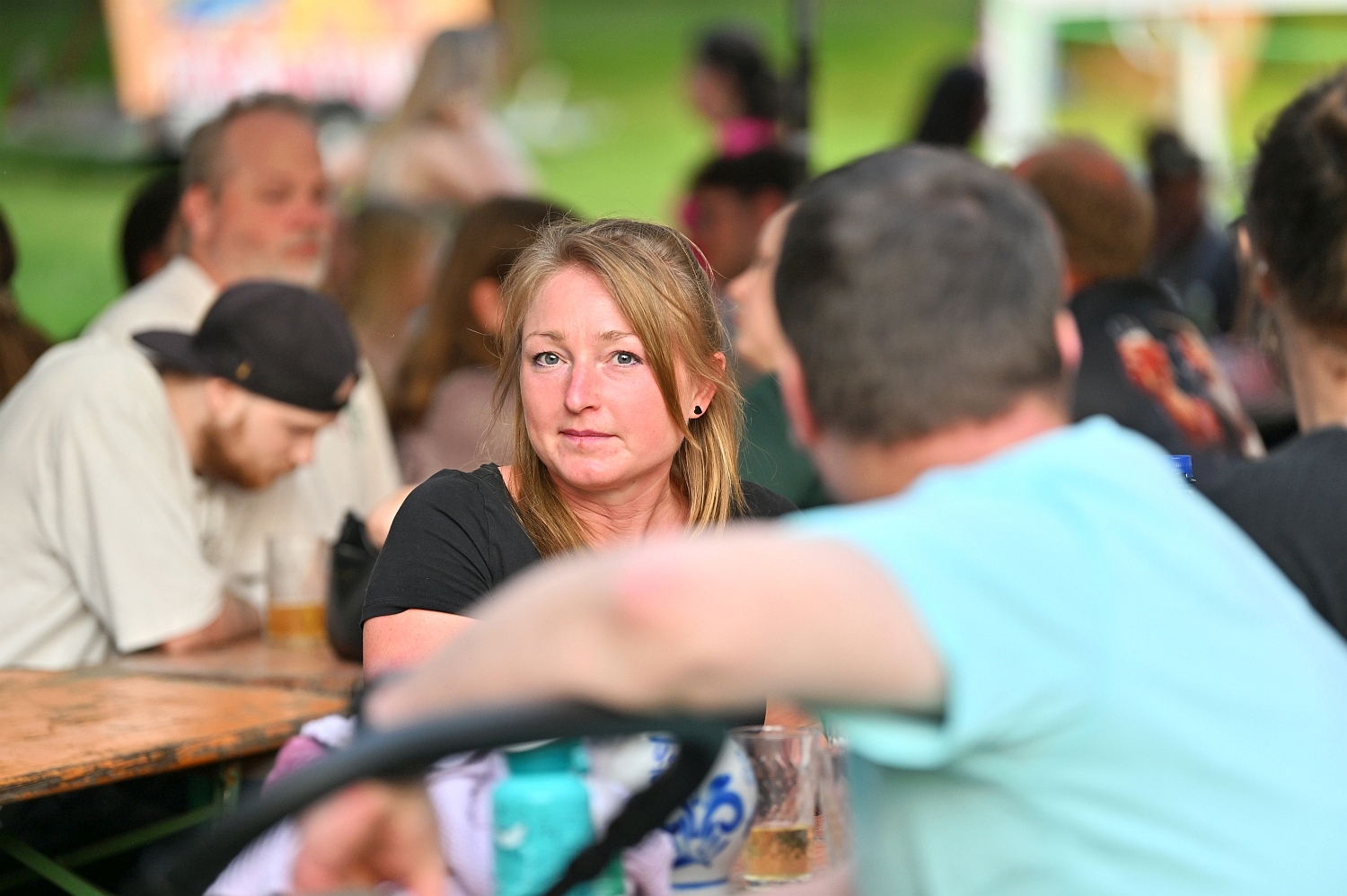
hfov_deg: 12.5
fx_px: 6169
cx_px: 674
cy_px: 448
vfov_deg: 8.3
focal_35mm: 165
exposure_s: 1/400
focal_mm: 165
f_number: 2.8
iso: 320
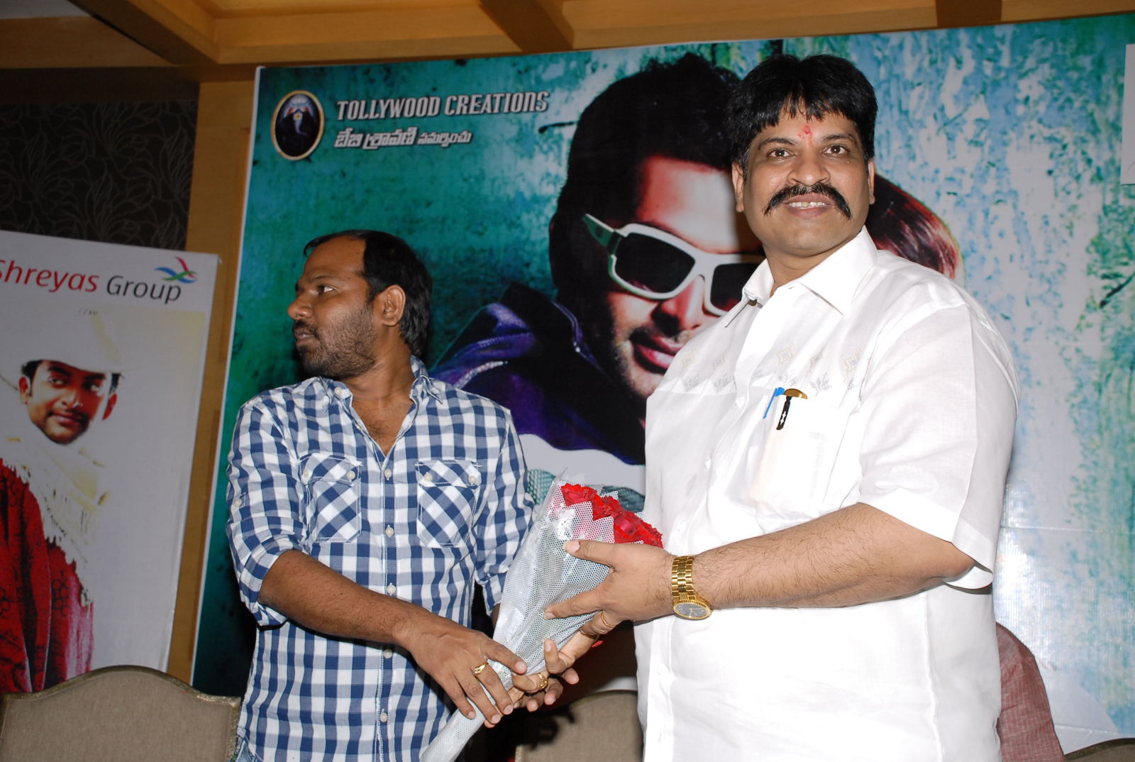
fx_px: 1469
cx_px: 568
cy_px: 381
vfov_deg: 29.1
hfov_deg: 42.2
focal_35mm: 46
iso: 400
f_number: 5.6
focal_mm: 31
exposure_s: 1/125
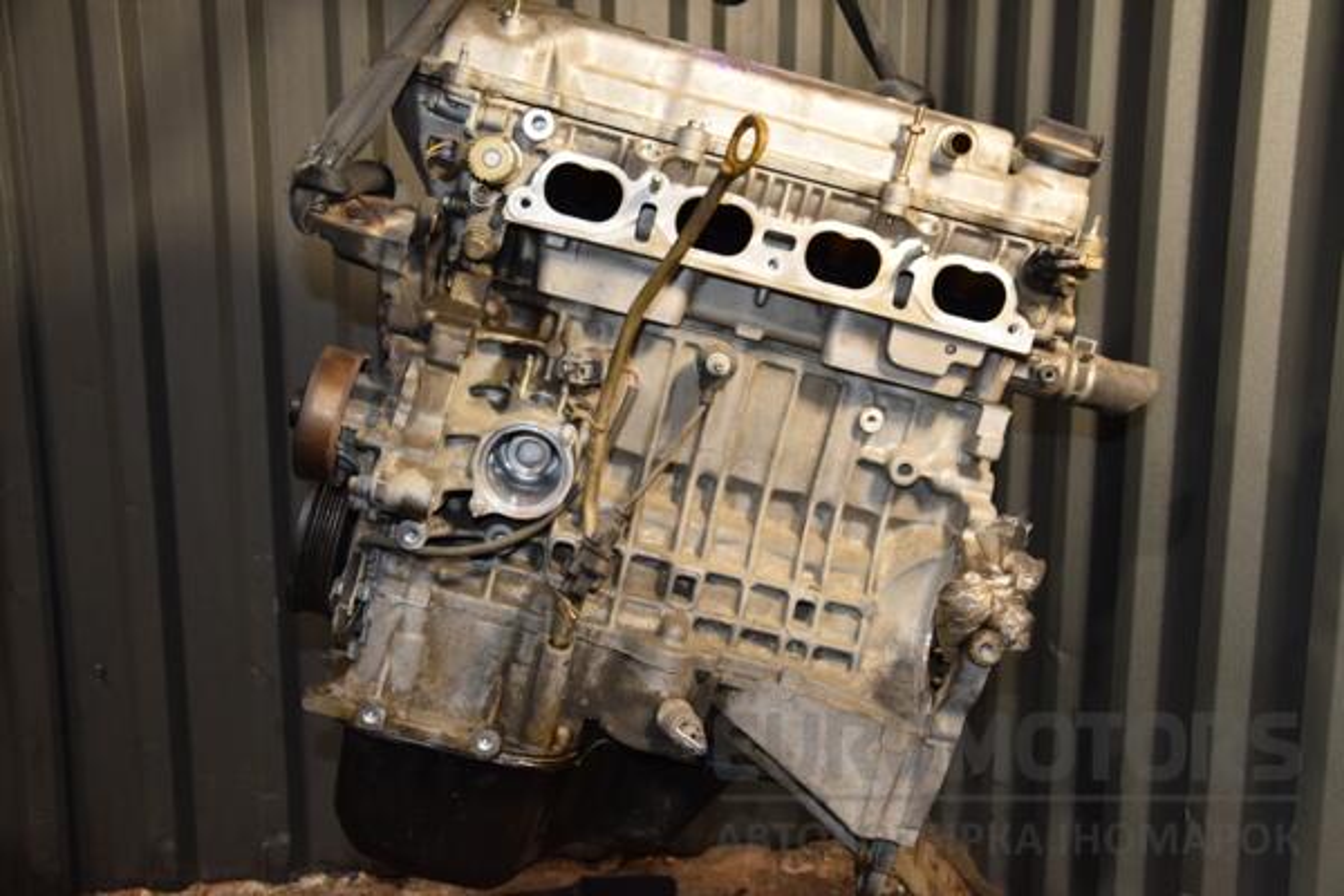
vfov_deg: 35.5
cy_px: 448
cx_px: 672
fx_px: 1400
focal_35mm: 38
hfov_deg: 51.3
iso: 800
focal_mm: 25
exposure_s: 1/200
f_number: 5
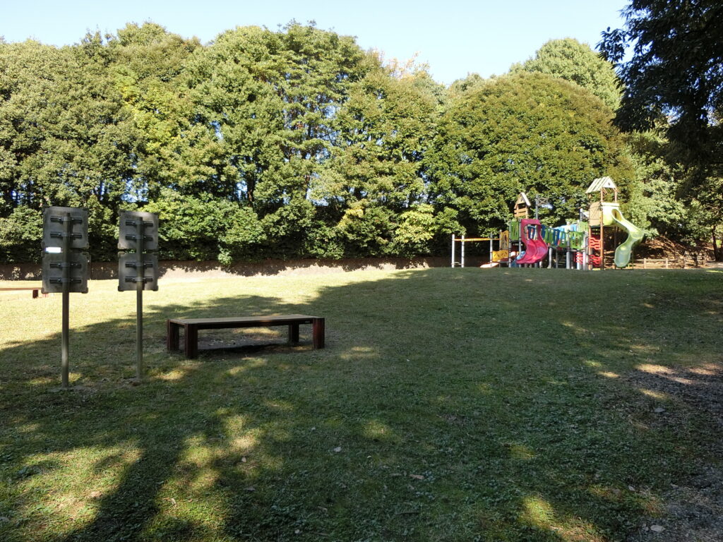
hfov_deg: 69.4
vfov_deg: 54.9
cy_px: 271
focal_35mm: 25
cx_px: 362
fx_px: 522
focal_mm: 4.5
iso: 80
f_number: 3.5
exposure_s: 1/200
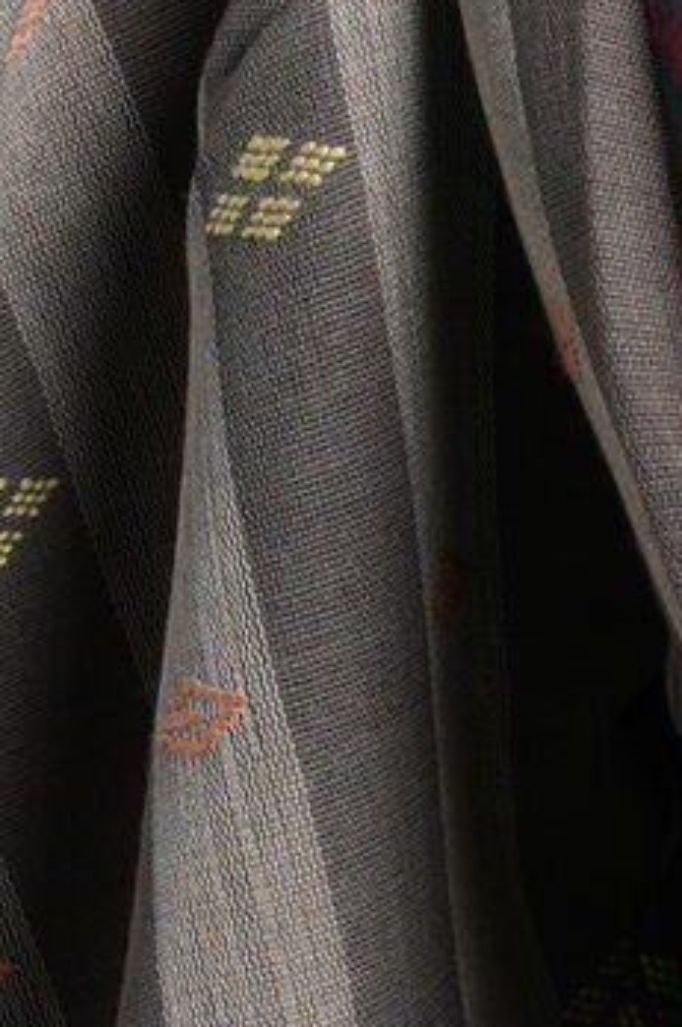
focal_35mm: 471
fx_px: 13423
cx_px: 1662
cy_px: 2016
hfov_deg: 2.9
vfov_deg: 4.3
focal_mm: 64
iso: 200
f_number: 9
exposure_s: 1/125
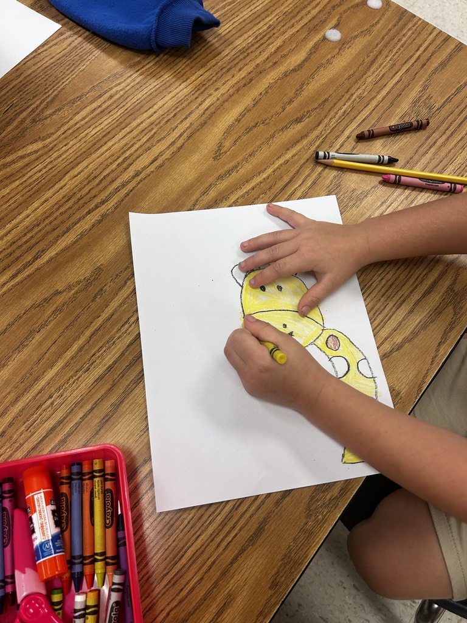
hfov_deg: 53.1
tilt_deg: -69.1
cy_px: 312
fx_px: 468
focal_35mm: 26
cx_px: 234
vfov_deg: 67.3
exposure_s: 1/120
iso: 50
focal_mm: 5.7
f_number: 1.5
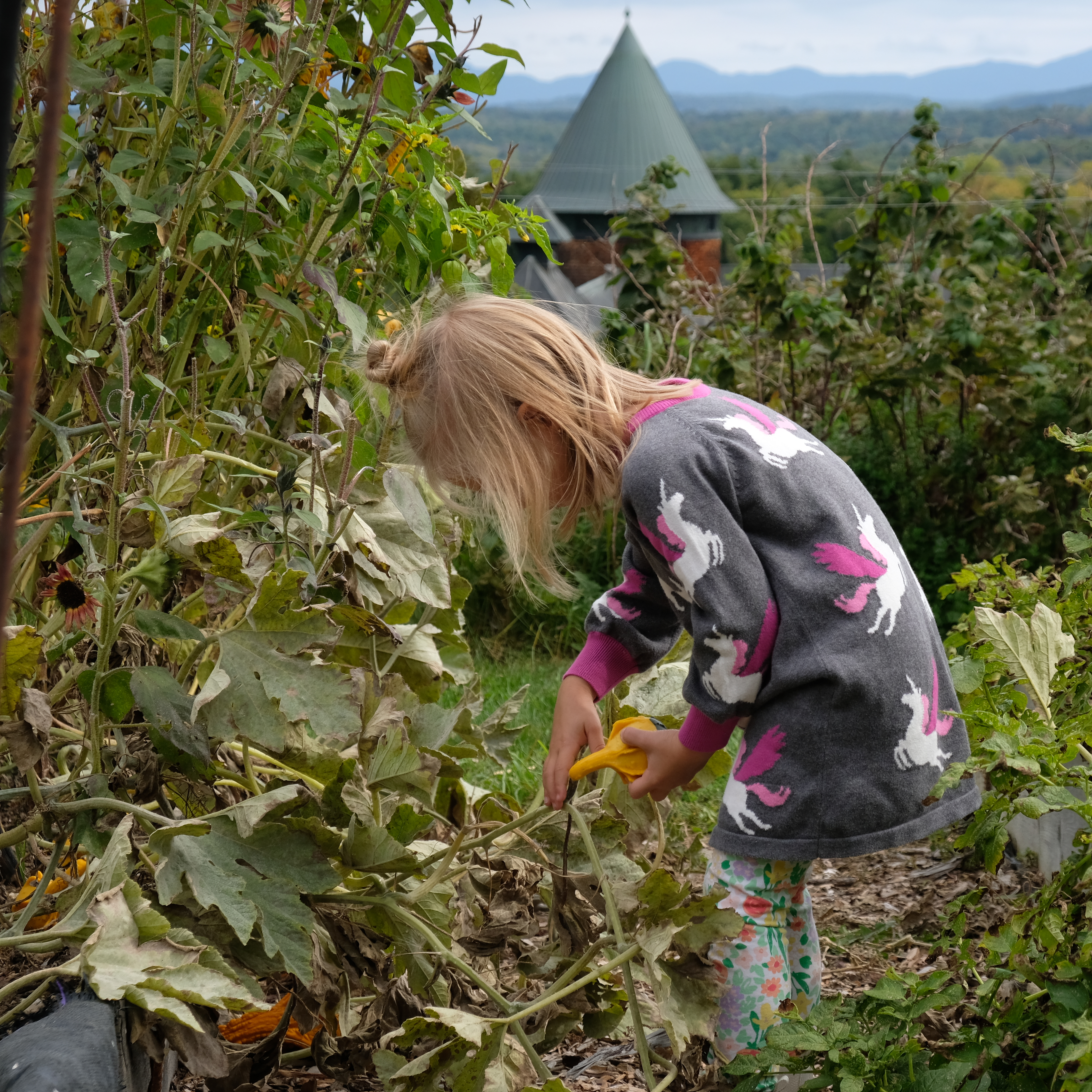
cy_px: 543
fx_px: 3355
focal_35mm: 94
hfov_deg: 18.5
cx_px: 690
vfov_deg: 18.5
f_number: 7.1
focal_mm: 48.4
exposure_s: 1/500
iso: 400
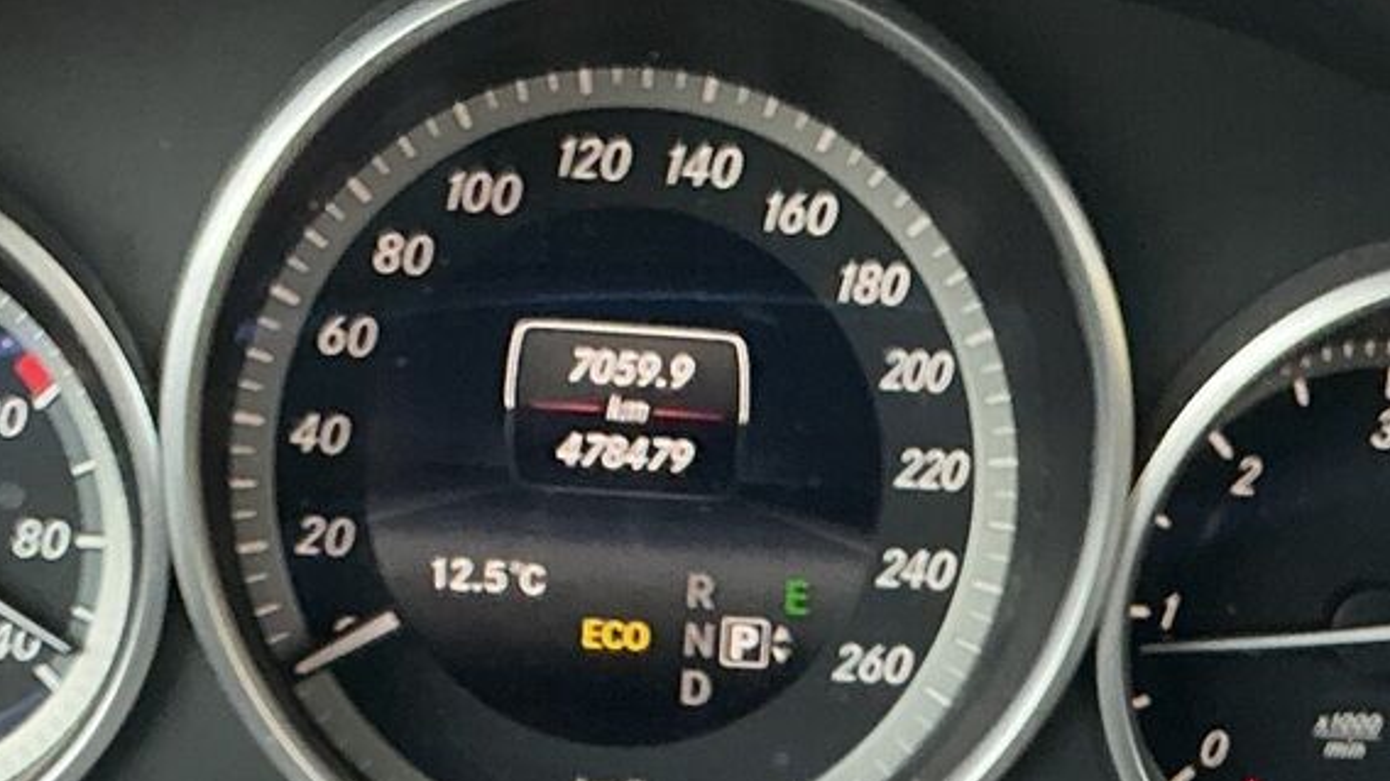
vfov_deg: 11.9
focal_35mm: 95
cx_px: 740
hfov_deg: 22.5
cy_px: 1347
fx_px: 3500
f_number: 1.8
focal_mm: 3
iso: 64
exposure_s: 1/60
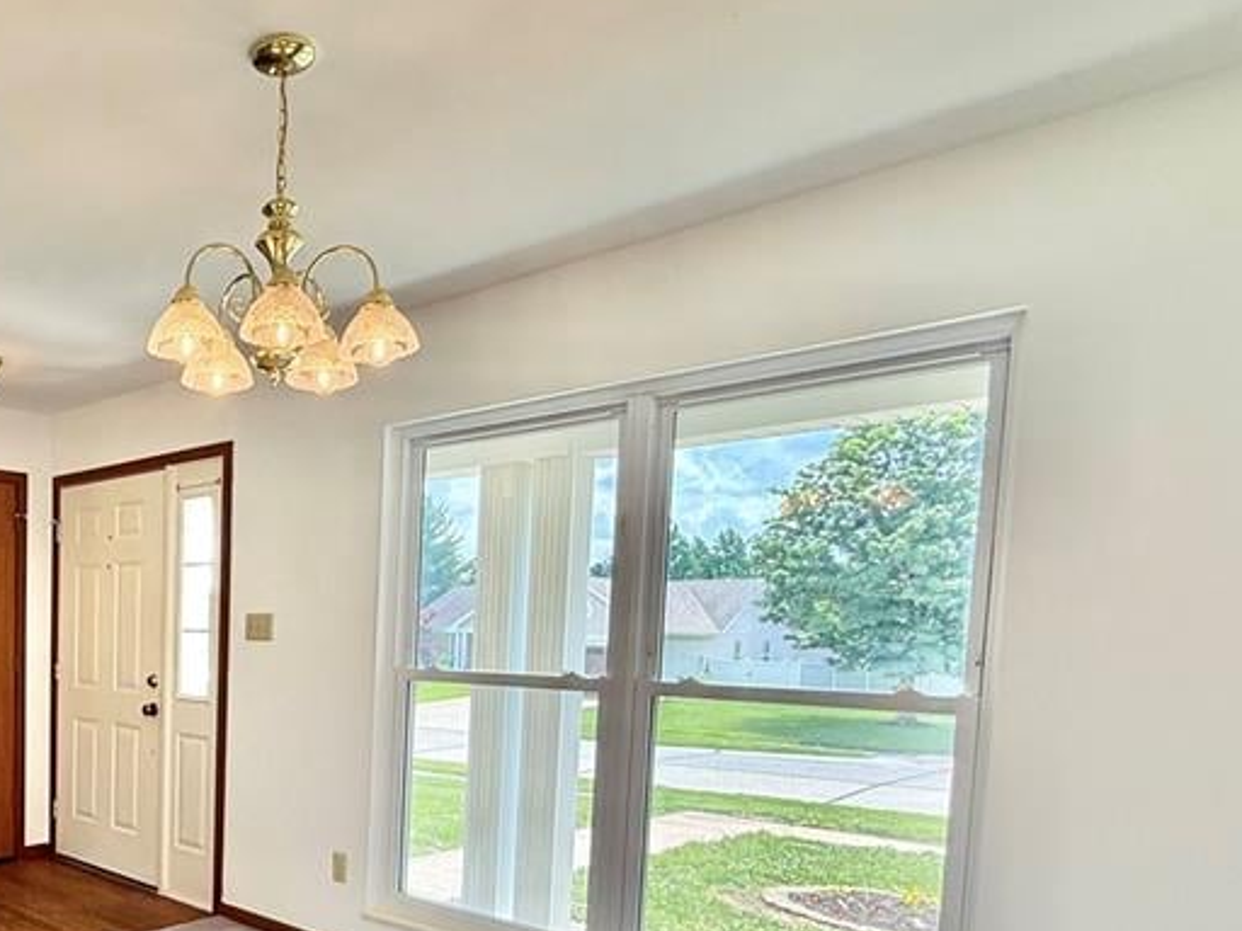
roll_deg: -0.8
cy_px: 710
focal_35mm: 28
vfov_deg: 47.7
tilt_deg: -4.6
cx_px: 160
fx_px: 1005
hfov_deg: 56.2
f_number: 2.2
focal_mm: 2.22
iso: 64
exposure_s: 1/199
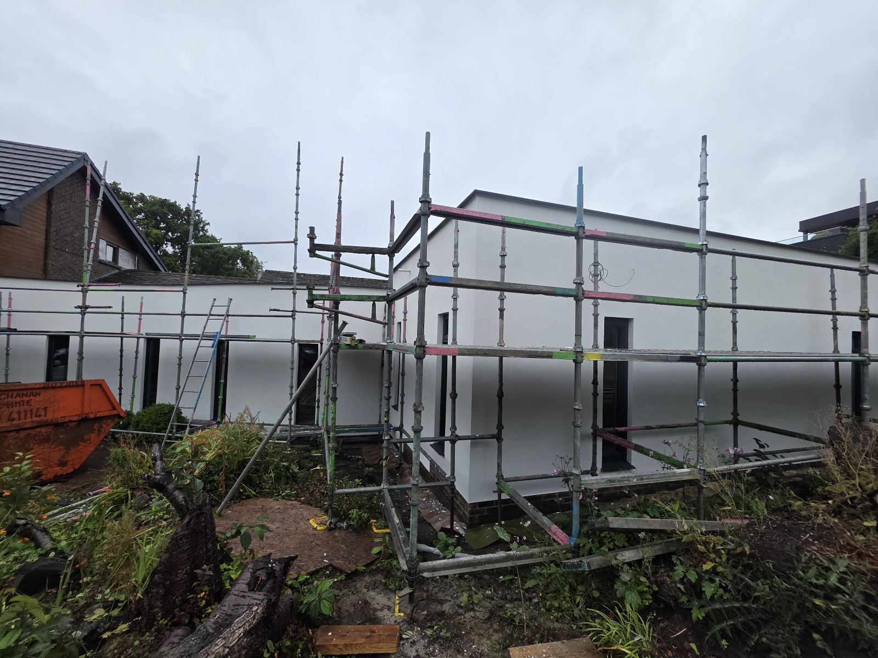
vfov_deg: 89.9
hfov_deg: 106.2
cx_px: 439
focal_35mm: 13
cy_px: 329
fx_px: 330
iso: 40
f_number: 1.9
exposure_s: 1/909
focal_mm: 2.2
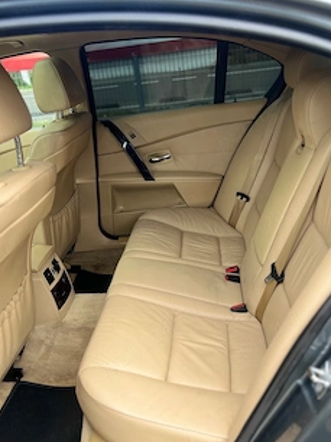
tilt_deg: -24.3
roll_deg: +8.3
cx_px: 179
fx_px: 434
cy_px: 246
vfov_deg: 53.9
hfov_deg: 41.7
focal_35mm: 34
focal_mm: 5.7
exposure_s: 1/247
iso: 40
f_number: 1.5
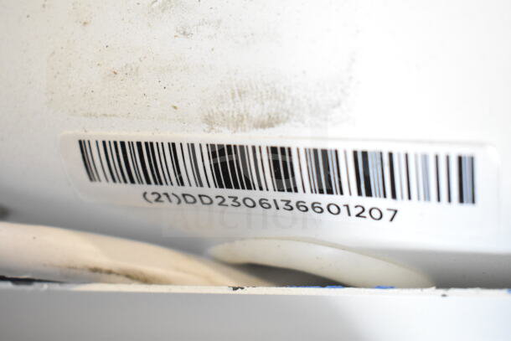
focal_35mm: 60
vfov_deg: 22.6
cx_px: 256
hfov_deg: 33.4
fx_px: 852
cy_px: 170
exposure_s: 1/60
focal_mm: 40
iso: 3200
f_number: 4.8
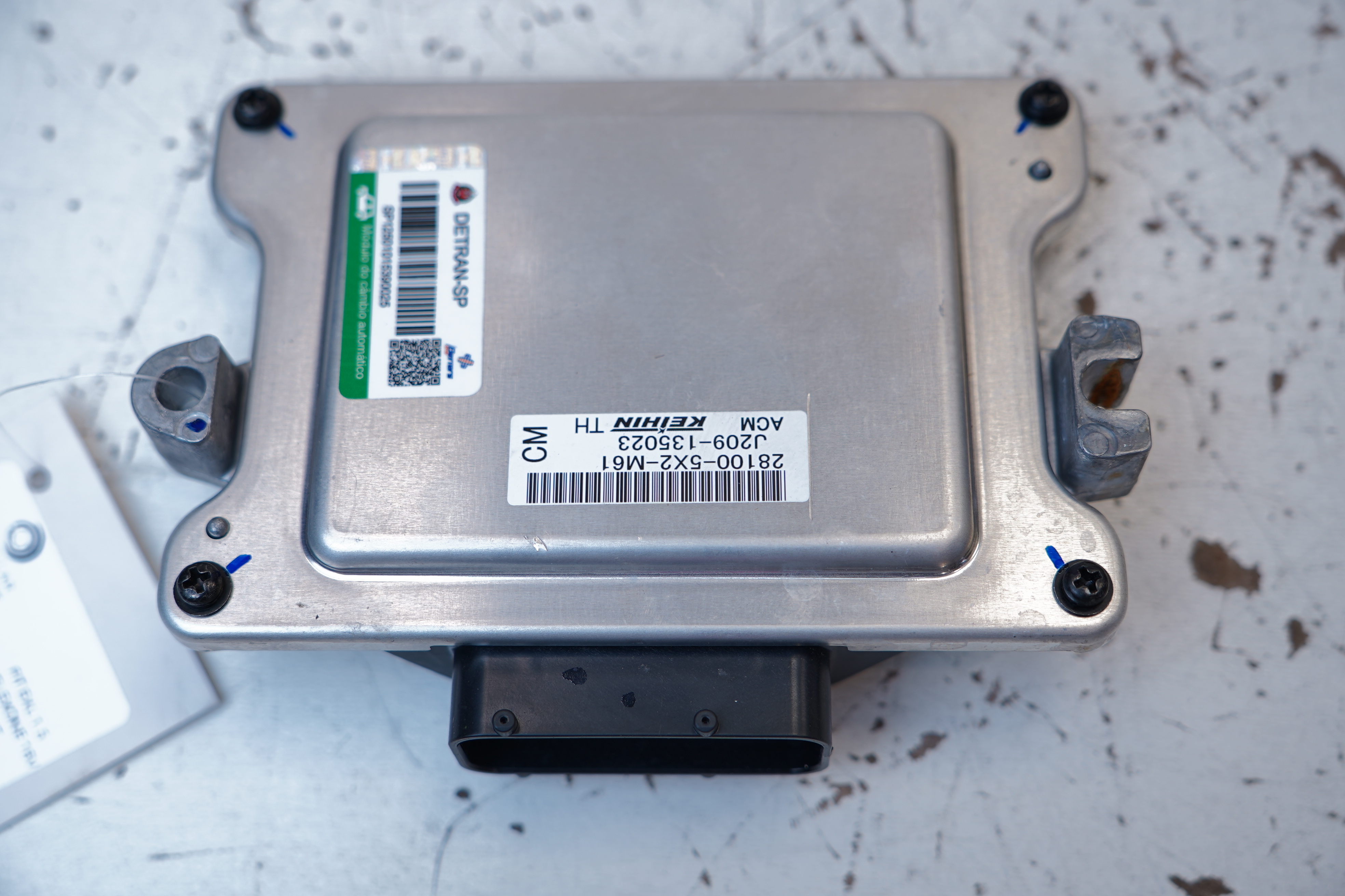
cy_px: 448
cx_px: 672
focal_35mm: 51
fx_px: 1905
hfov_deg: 38.9
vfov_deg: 26.5
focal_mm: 34
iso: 100
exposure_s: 1/80
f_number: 2.8
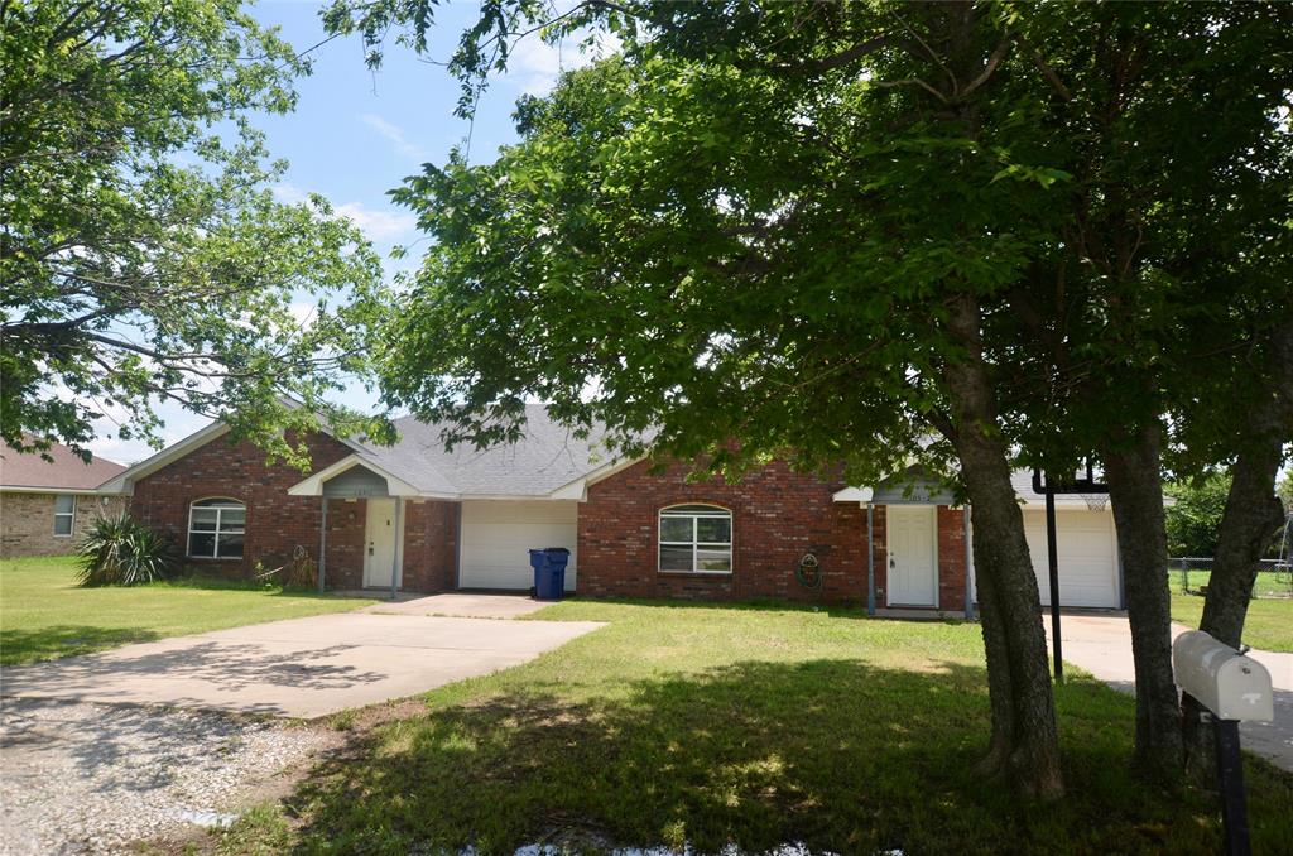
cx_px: 646
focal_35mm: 22
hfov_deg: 77.4
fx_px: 806
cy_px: 428
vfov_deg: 55.9
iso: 100
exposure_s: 1/250
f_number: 5.6
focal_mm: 15
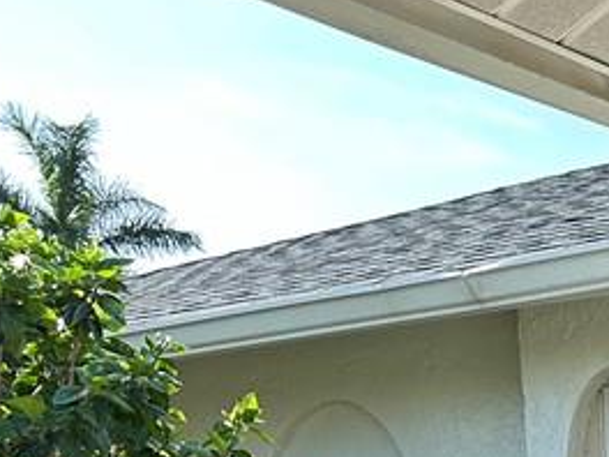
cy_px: 672
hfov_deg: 18.0
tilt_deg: -2.6
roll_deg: +2.5
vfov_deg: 14.8
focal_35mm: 93
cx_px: 997
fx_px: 1636
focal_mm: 6.86
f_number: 1.78
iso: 80
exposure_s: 1/1009
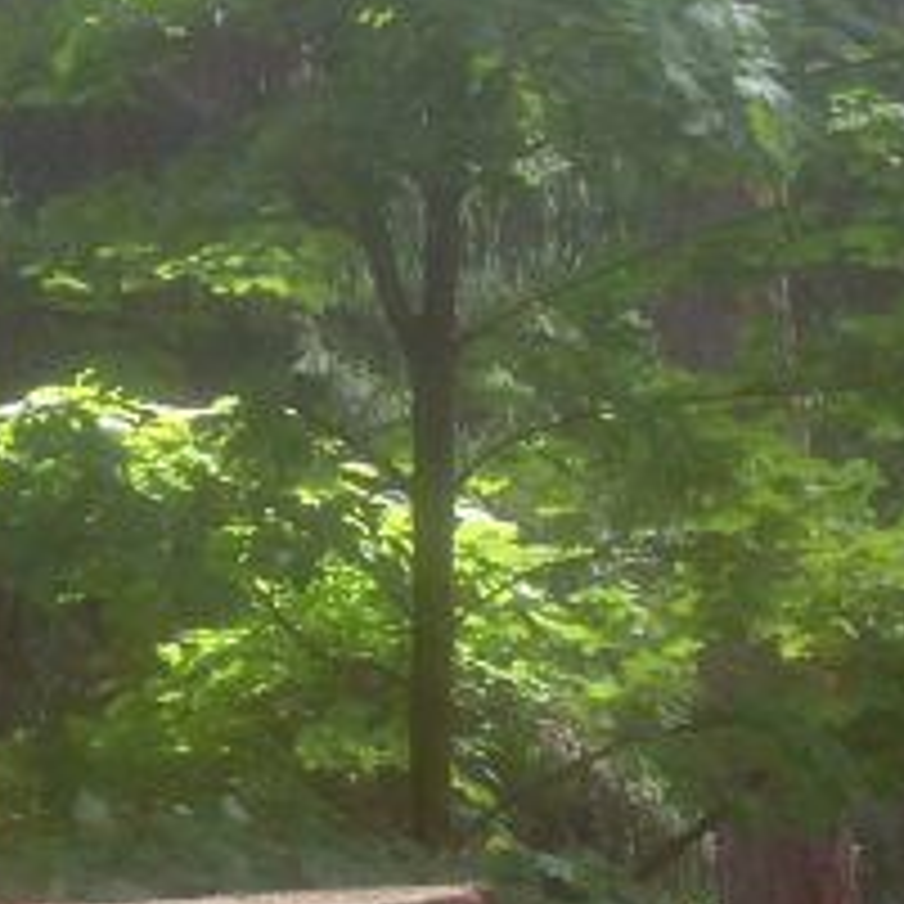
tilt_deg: +2.0
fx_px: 4639
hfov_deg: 10.3
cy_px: 668
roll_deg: +0.1
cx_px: -850
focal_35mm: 157
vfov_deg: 11.1
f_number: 2.4
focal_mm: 4.28
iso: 50
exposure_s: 1/172
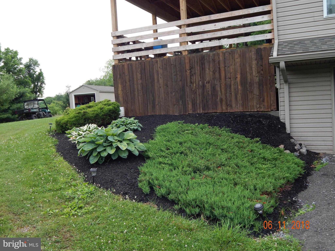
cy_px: 126
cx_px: 168
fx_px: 339
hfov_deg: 52.6
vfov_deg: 40.7
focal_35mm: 35
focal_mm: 6.1
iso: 125
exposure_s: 1/200
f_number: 3.3
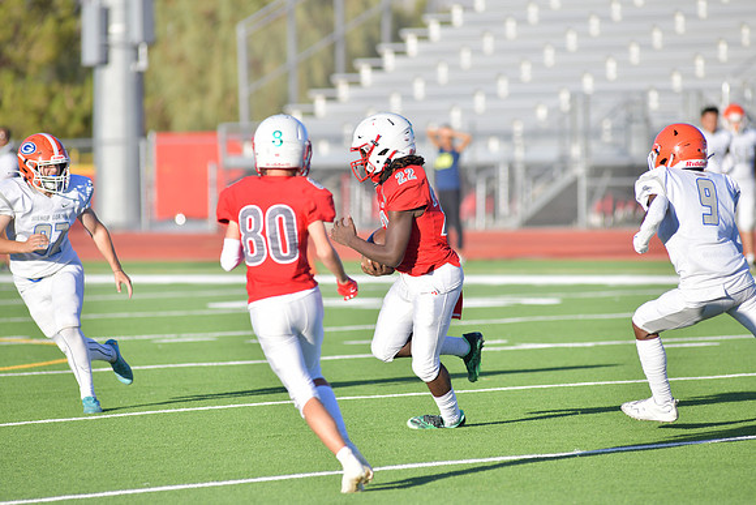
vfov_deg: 4.6
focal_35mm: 300
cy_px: 252
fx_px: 6301
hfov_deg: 6.9
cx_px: 378
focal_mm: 300
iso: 500
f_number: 5
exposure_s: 1/3200
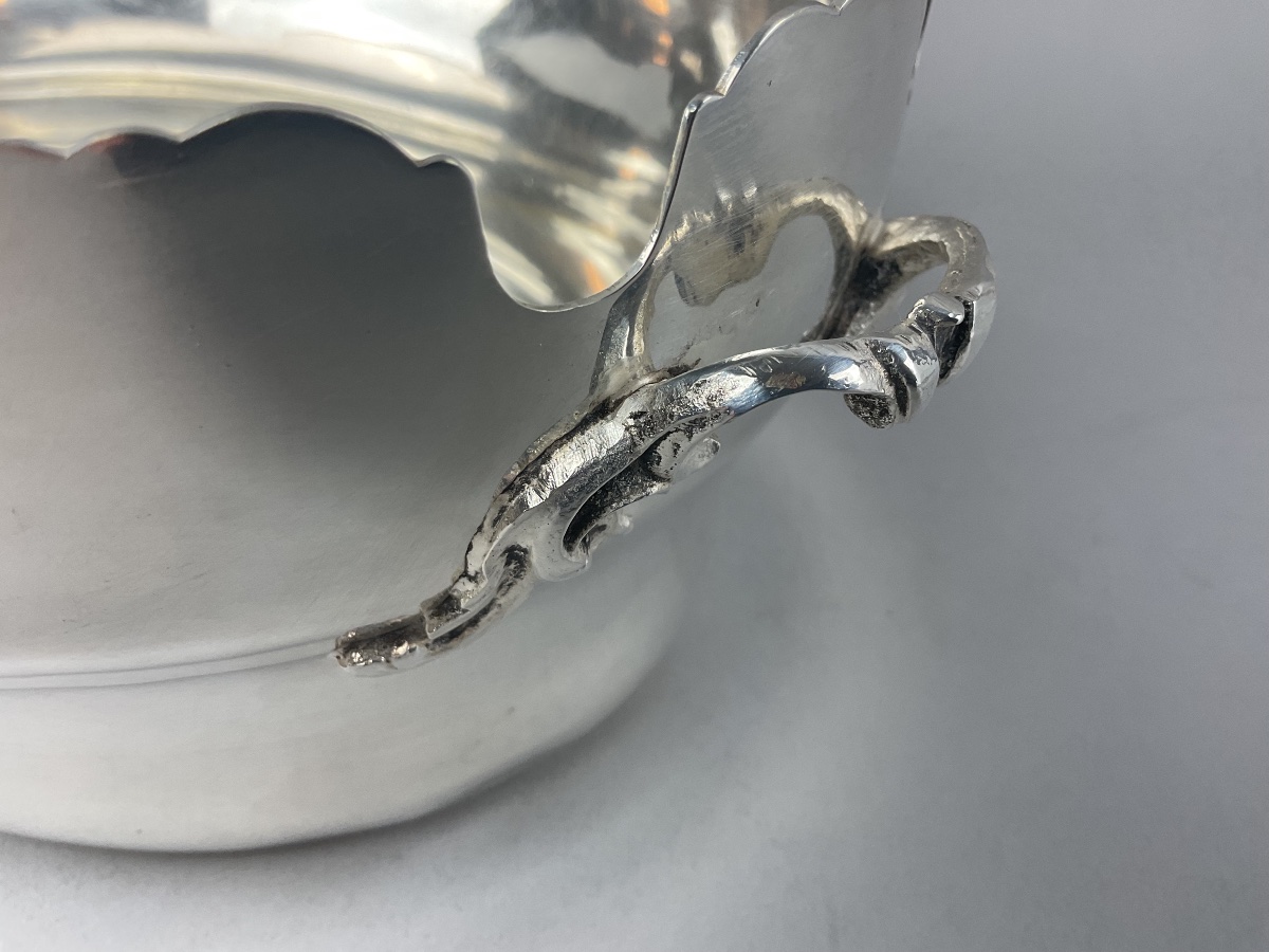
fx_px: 1063
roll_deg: -1.3
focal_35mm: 29
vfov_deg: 48.2
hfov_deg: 61.7
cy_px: 476
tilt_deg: -39.3
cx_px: 634
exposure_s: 1/100
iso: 40
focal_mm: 3
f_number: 1.8
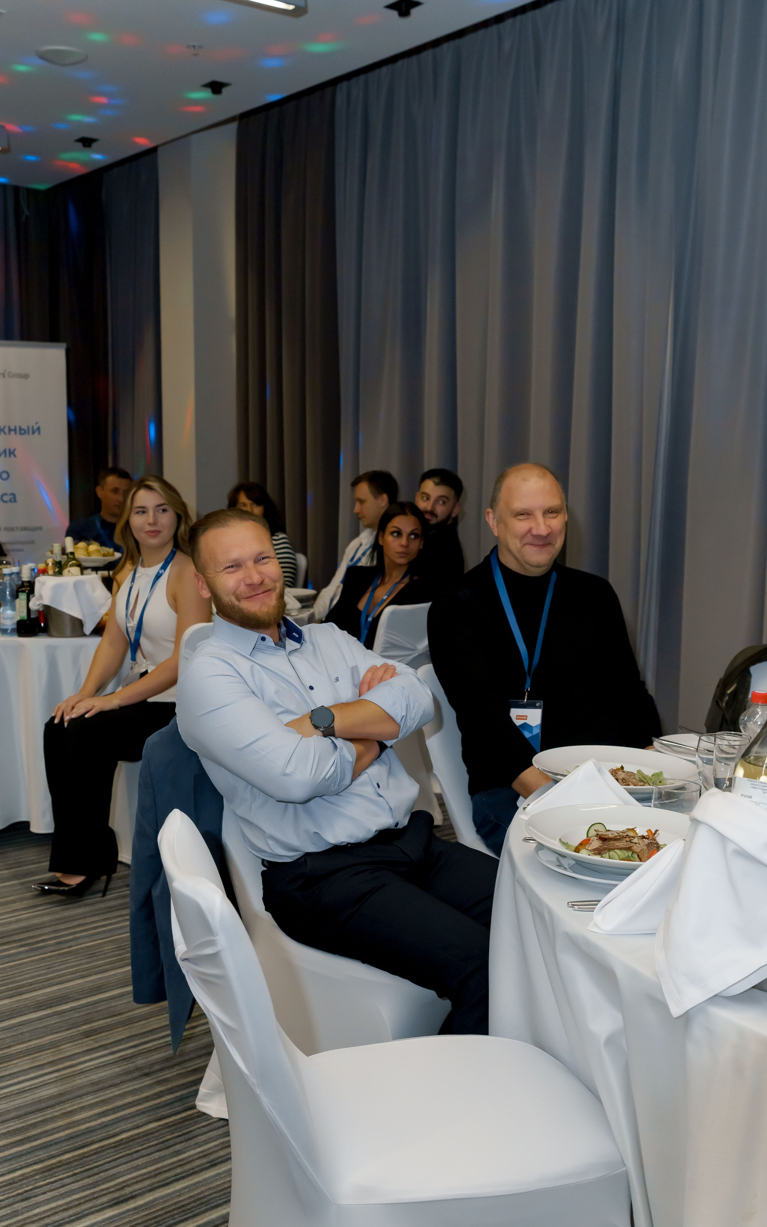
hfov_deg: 34.4
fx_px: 1237
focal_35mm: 37
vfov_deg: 52.7
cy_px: 609
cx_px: 361
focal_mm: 36
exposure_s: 1/125
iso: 3200
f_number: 5.6
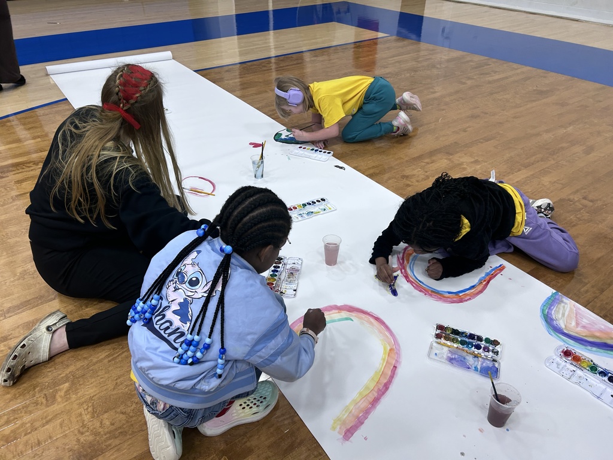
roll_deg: +2.3
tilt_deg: -34.6
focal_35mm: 26
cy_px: 230
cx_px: 306
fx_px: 460
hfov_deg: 67.3
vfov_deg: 53.1
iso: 64
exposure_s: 1/120
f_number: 1.5
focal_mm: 5.7
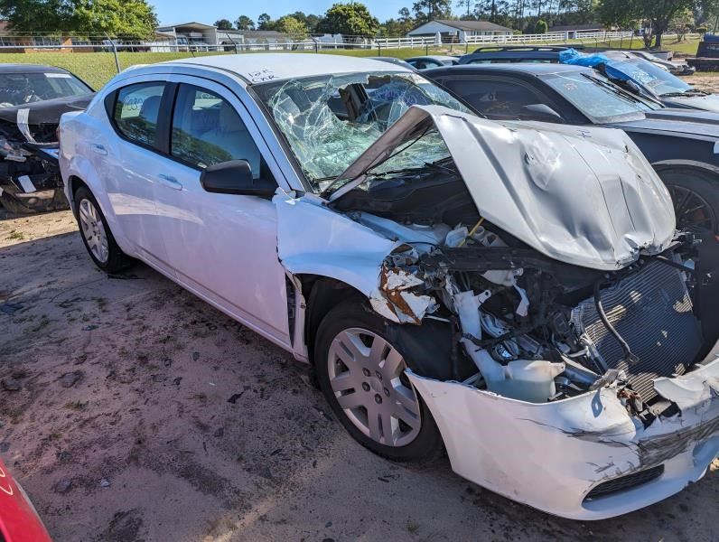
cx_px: 360
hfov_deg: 71.5
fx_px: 499
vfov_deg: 57.0
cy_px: 271
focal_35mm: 24
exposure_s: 1/1513
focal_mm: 6.9
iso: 19
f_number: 1.68
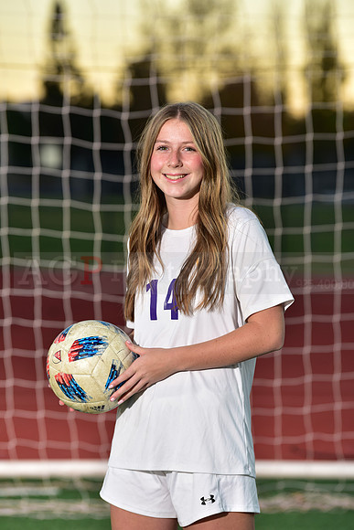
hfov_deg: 8.1
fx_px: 2506
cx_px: 177
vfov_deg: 12.1
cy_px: 265
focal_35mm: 170
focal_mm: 170
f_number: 4.5
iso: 250
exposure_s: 1/200
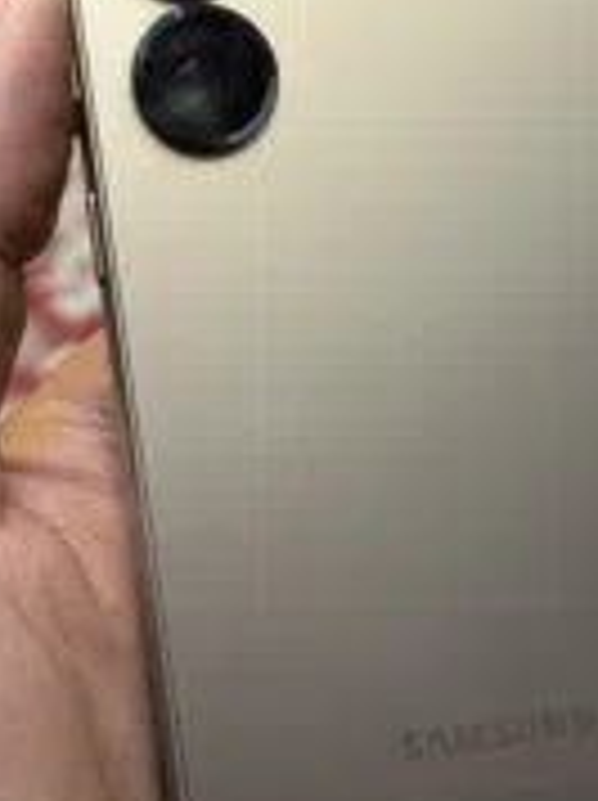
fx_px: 2494
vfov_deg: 18.2
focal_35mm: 108
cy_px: 364
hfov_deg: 13.6
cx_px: 414
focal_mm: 6.86
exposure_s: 1/184
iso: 64
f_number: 1.78
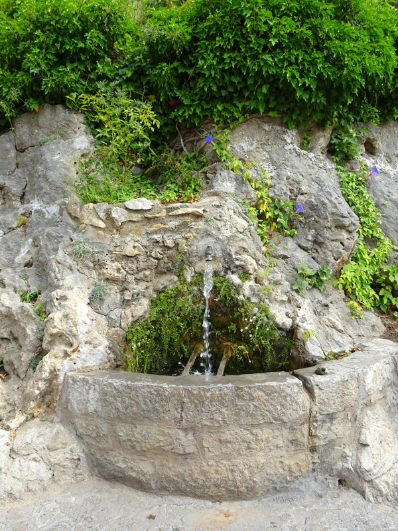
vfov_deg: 56.8
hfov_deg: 44.2
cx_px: 199
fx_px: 491
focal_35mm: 32
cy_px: 266
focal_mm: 5.43
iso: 80
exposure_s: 1/250
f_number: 4
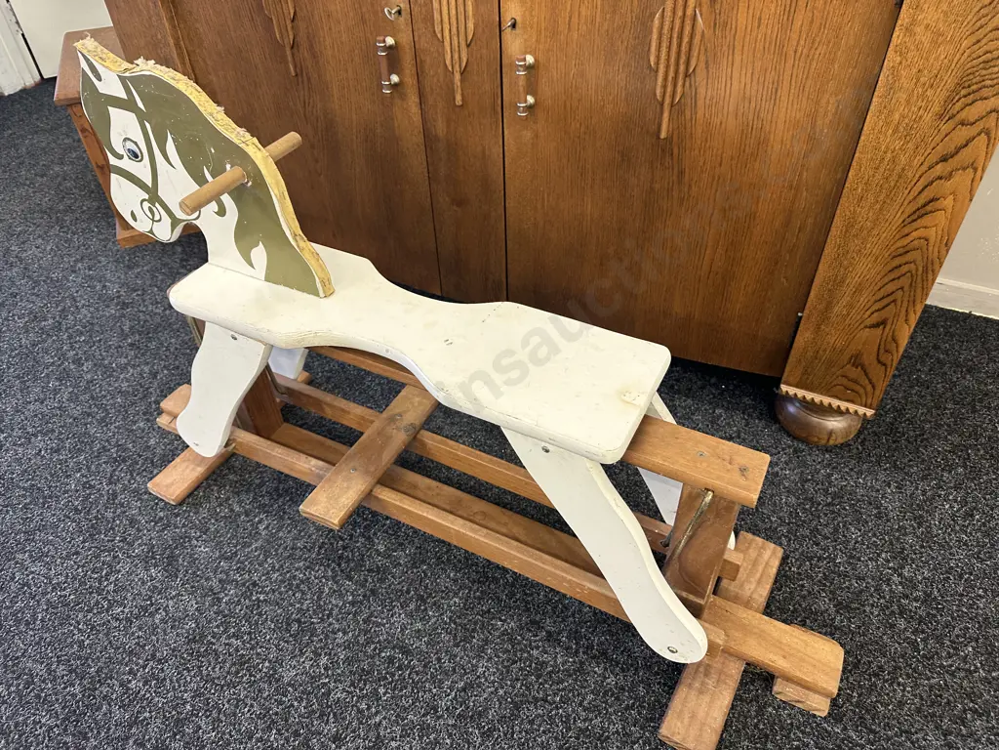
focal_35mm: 24
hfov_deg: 71.6
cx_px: 500
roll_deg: +2.0
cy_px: 375
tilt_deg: -41.8
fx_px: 693
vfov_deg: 56.8
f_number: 1.78
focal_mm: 6.86
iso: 160
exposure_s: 1/50
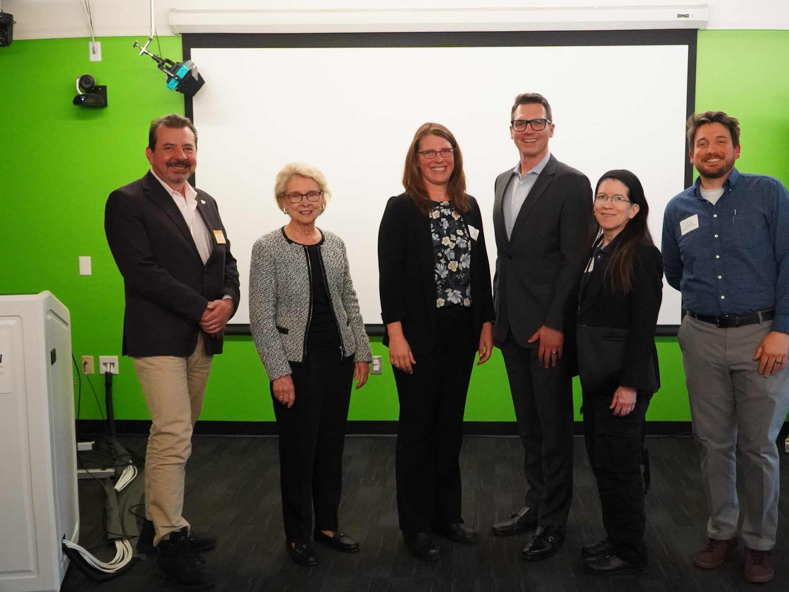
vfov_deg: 38.7
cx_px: 424
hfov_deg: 50.1
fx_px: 843
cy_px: 297
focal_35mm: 37
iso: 12800
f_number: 4
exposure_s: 1/500
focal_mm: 23
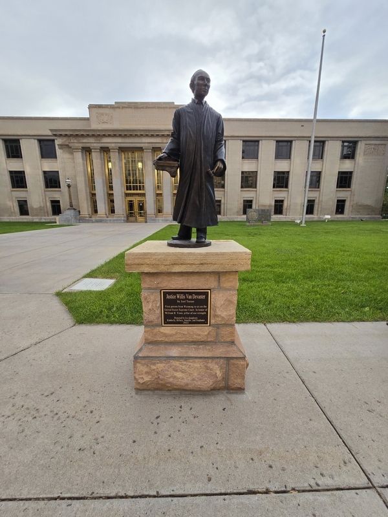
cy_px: 258
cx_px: 194
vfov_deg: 106.2
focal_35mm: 13
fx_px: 194
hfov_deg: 89.9
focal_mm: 2.2
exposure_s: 1/583
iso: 80
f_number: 2.2
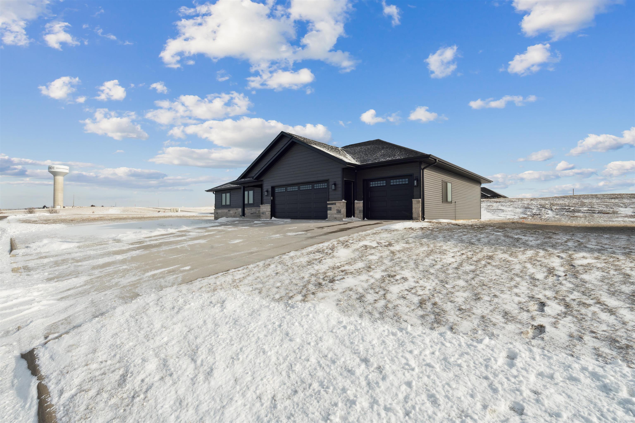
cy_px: 212
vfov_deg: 73.7
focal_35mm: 16
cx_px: 318
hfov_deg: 96.7
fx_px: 282
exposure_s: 1/640
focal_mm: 16
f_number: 16
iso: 400
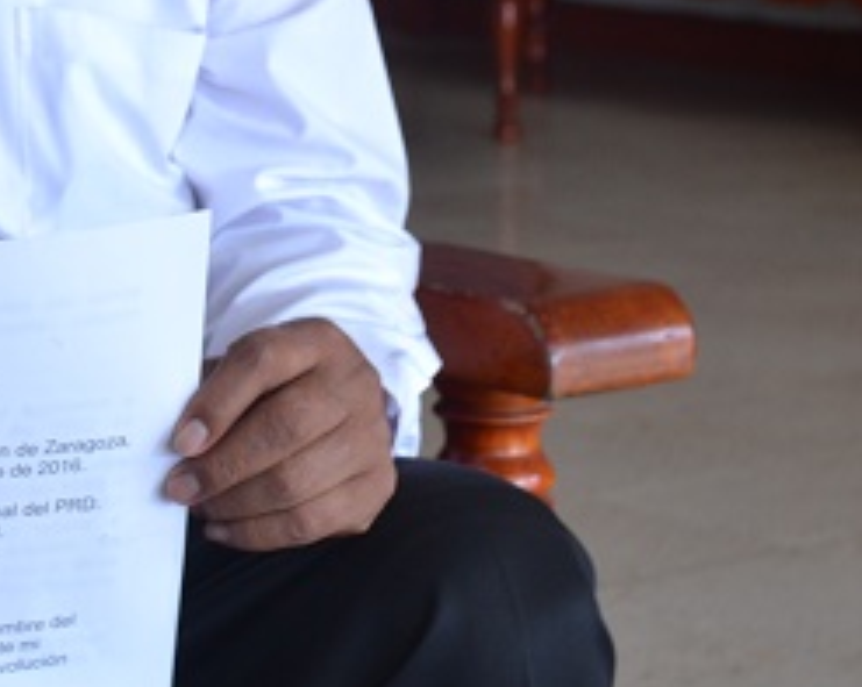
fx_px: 3491
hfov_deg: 13.8
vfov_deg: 11.0
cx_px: -24
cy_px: -152
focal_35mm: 137
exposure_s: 1/100
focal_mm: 30
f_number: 5
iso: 400
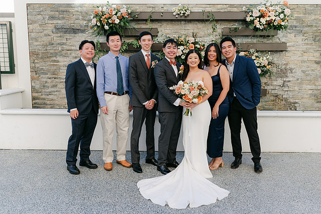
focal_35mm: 35
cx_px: 160
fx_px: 312
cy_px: 107
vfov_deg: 37.8
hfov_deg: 54.5
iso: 100
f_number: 4
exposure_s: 1/640
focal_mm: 35
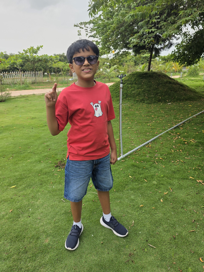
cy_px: 136
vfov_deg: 73.9
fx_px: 181
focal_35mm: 23
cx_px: 102
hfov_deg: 58.9
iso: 80
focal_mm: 6.3
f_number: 1.7
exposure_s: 1/2953
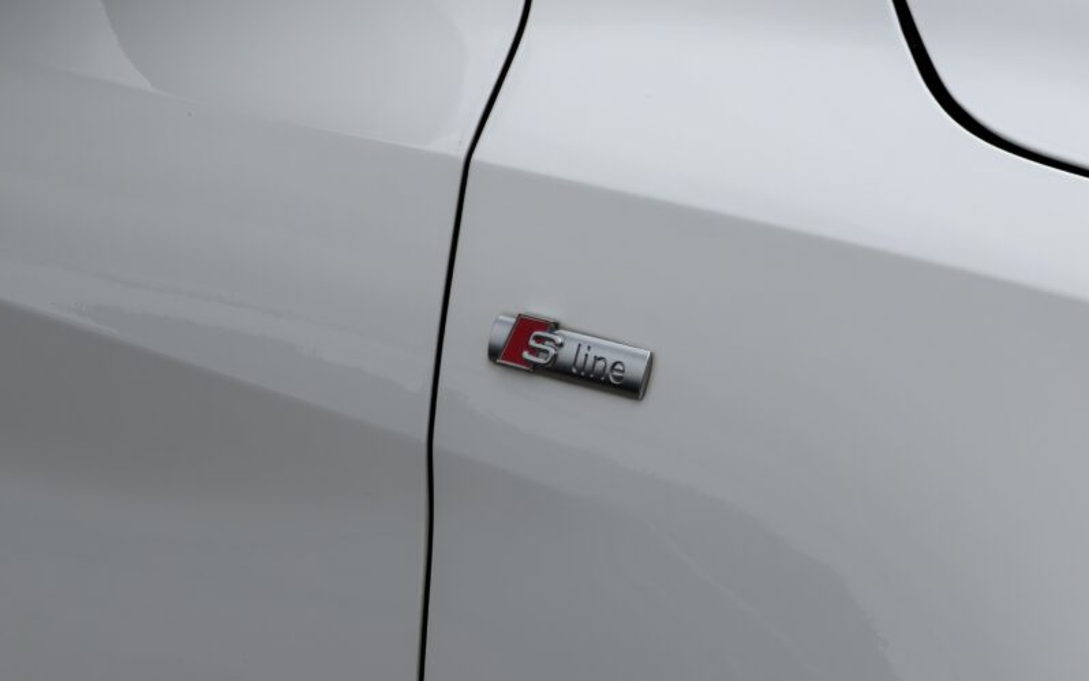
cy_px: 456
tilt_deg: -9.2
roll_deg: +0.0
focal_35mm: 272
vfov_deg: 4.8
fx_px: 8074
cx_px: 557
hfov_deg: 7.7
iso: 16
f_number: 2.8
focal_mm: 16.89
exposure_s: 1/725
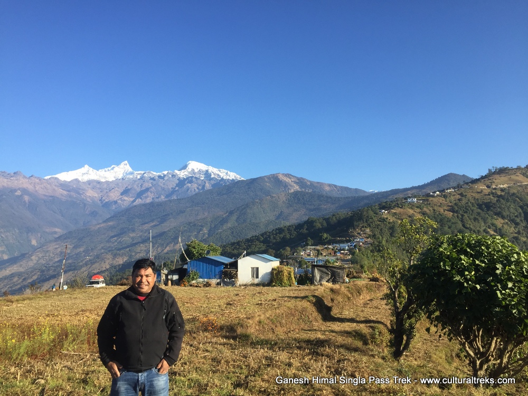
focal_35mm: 29
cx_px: 264
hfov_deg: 61.7
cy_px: 198
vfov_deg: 48.2
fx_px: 442
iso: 32
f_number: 2.2
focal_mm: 4.15
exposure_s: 1/1068
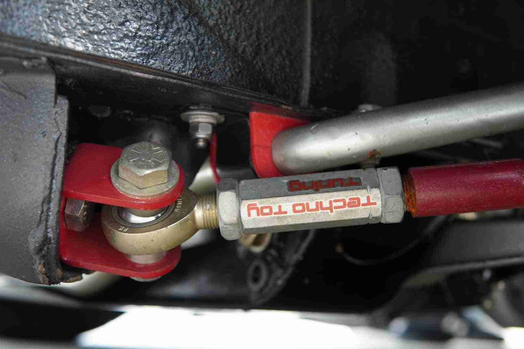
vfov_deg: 29.9
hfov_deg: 43.6
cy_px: 174
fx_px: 655
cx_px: 262
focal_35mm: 45
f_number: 3.2
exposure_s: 1/60
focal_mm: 30
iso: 640
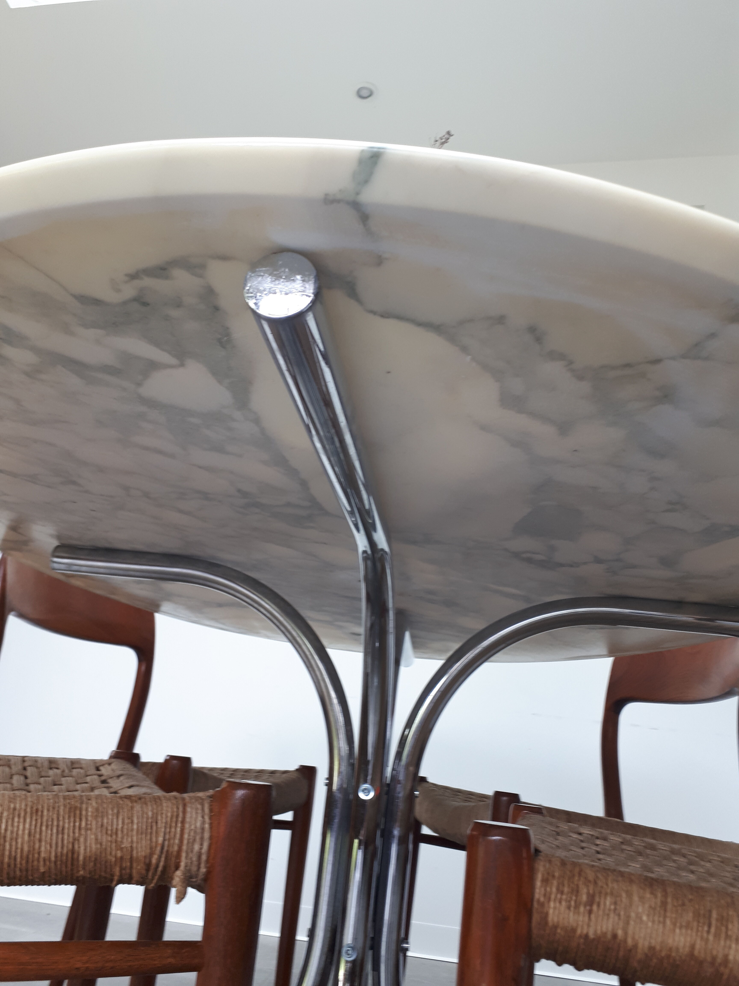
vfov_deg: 65.3
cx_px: 370
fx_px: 769
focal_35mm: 27
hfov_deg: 51.4
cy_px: 493
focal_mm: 3.6
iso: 40
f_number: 1.9
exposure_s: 1/33
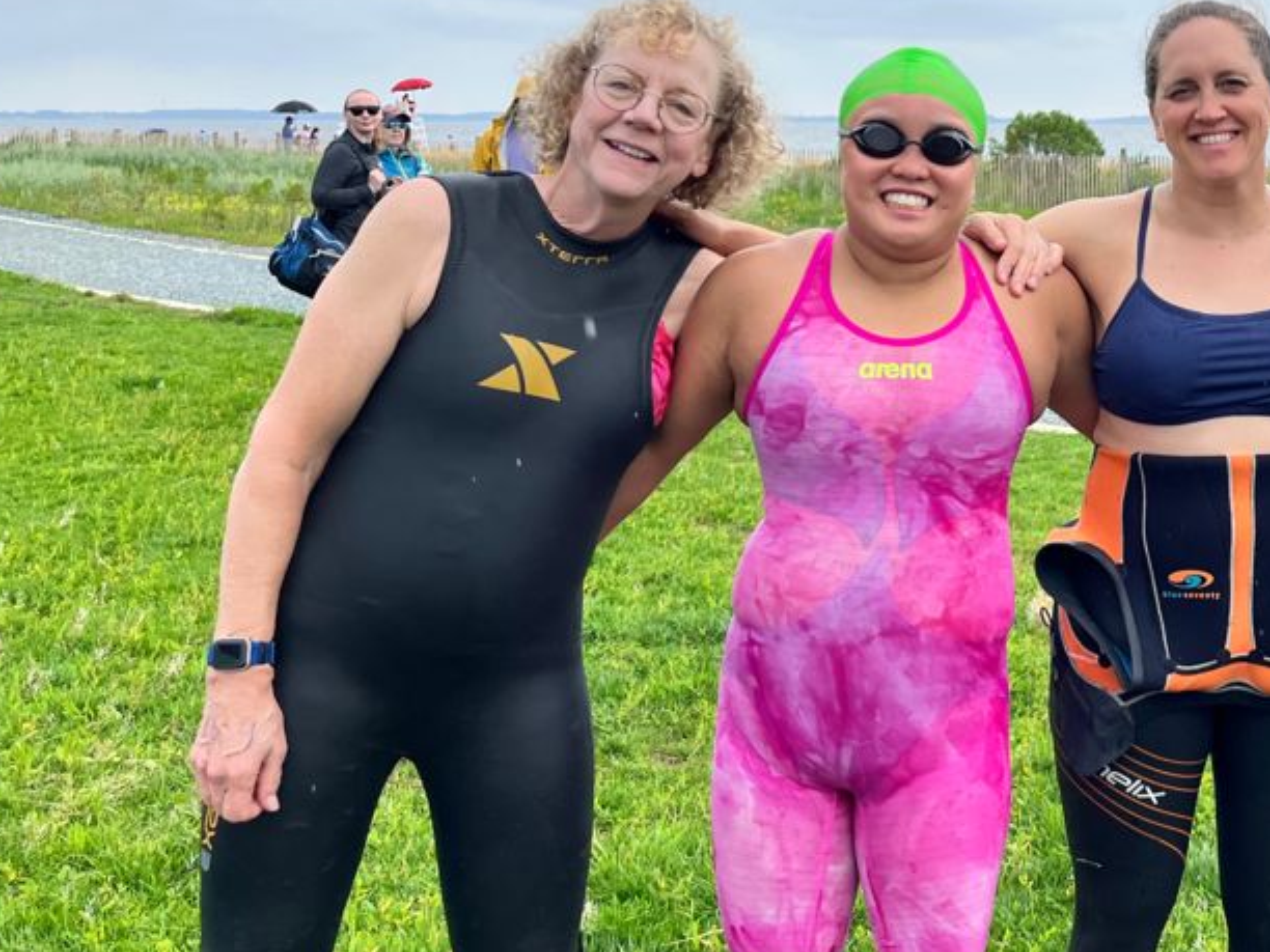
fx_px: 1871
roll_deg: +1.1
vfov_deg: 28.3
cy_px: 280
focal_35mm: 51
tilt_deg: -8.3
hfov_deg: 35.0
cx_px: 1181
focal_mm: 5.1
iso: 50
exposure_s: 1/1600
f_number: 1.6
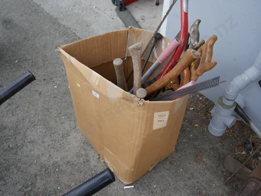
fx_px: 256
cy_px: 98
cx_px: 130
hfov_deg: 53.9
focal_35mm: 34
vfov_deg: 41.8
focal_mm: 17
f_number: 4
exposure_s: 1/200
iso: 200
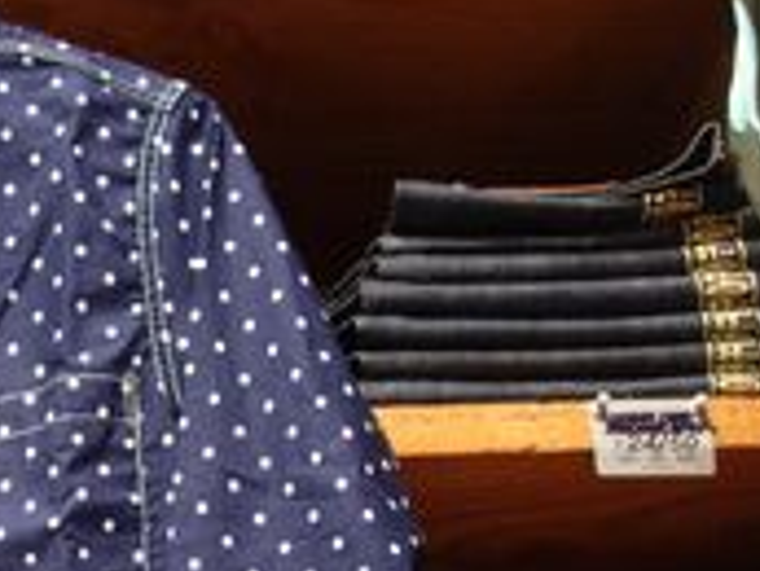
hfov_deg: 17.2
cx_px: -123
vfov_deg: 13.2
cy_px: 639
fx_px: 2417
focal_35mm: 110
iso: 137
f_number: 2.8
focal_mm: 7.8
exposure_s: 1/4
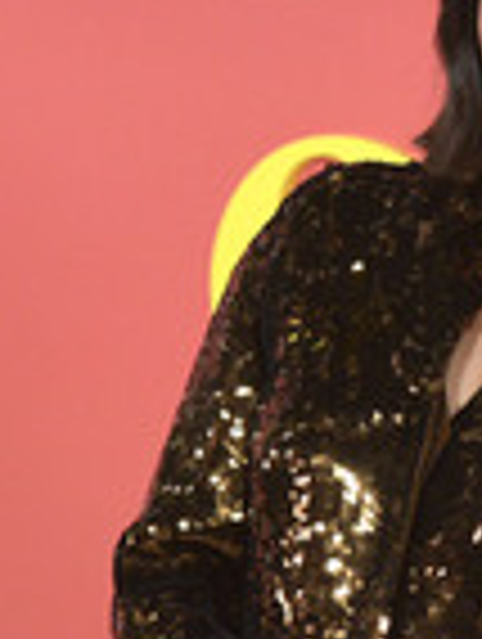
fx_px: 4850
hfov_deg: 5.7
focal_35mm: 262
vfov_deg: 7.5
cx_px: 541
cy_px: 405
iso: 1600
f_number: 6.3
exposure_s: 1/320
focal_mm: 86
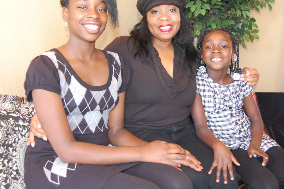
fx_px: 315
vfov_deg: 33.3
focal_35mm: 40
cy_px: 80
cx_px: 139
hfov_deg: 48.5
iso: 1600
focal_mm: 22
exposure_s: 1/60
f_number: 5
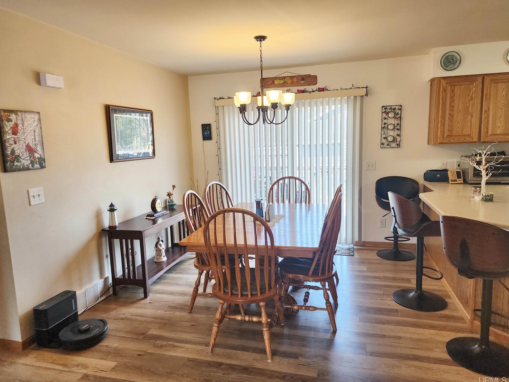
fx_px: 353
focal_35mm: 24
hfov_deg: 71.6
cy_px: 190
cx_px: 261
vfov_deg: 56.8
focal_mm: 6.4
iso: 200
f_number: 1.8
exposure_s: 1/180
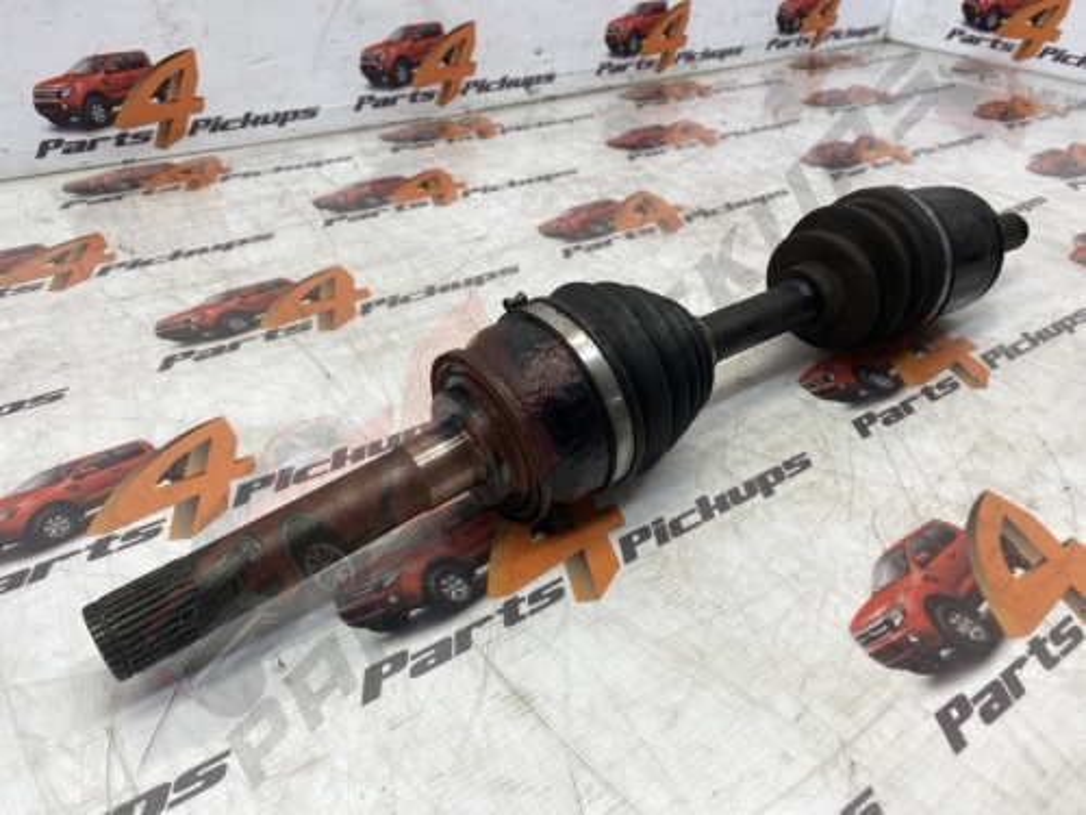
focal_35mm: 26
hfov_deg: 67.3
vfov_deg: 53.1
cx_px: 543
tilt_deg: -33.5
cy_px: 408
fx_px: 816
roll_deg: -2.6
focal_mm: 4.25
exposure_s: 1/100
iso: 32
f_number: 1.8
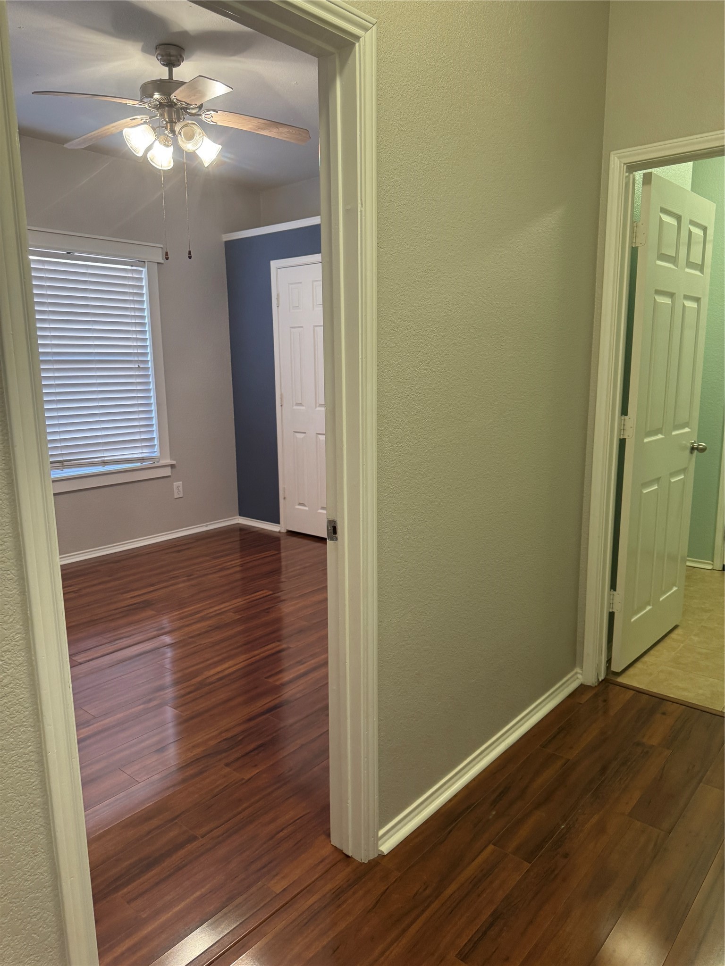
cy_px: 483
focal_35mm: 24
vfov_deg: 71.6
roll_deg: +1.2
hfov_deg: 56.8
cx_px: 362
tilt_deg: -11.1
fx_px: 670
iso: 250
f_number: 1.78
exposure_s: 1/60
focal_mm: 6.76
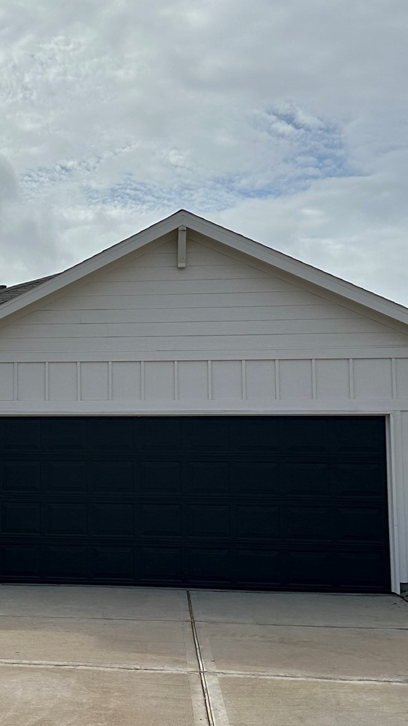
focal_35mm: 52
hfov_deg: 22.3
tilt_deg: +6.1
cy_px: 379
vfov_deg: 39.9
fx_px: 1001
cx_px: 10
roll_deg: -0.7
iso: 100
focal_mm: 6.86
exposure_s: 1/18519
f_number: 1.78
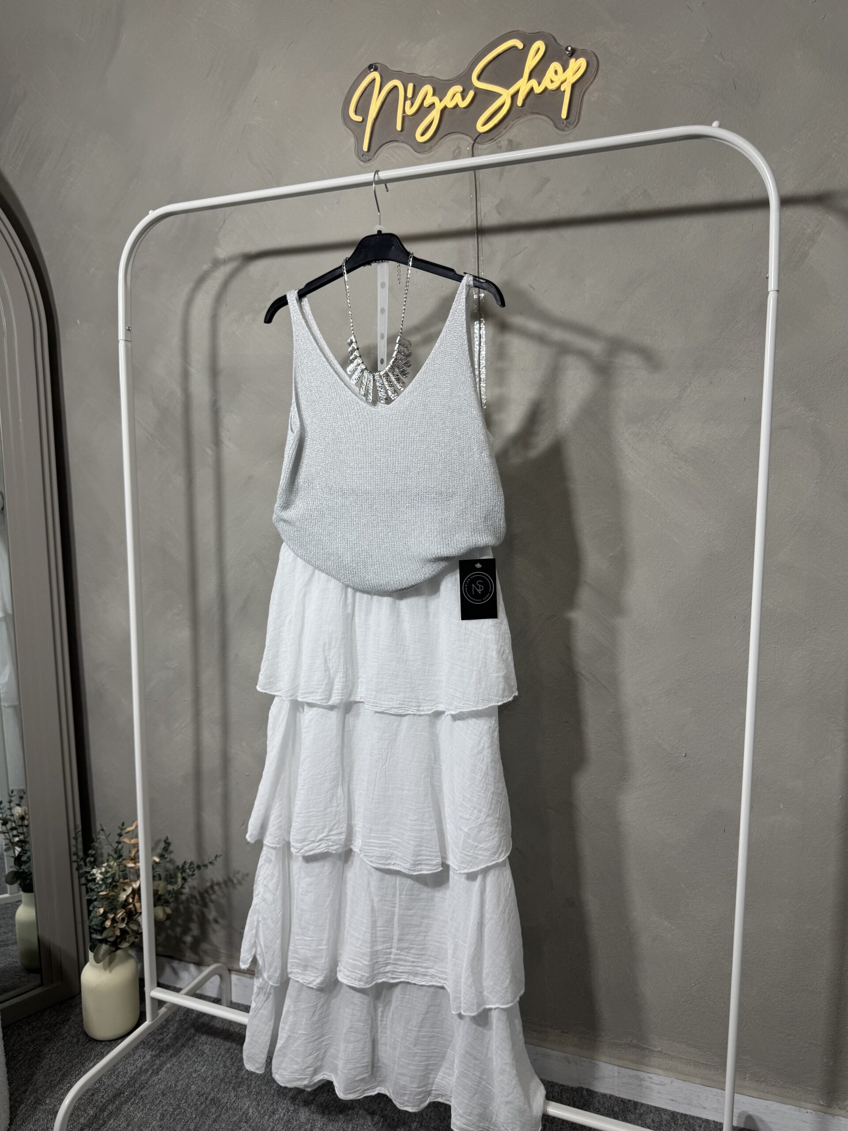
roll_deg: -0.8
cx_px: 424
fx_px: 784
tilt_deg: -6.6
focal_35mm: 24
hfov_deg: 56.8
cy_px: 566
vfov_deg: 71.6
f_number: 1.78
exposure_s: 1/442
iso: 80
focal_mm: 6.76
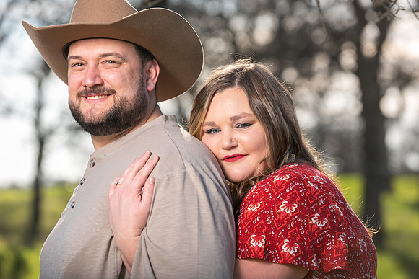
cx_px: 210
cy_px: 140
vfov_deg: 10.6
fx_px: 1513
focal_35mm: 130
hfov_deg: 15.8
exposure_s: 1/250
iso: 50
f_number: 4
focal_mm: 130
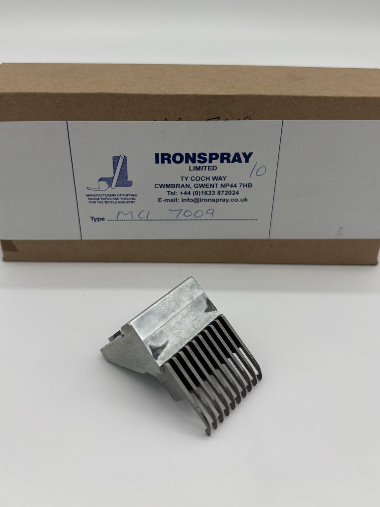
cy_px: 207
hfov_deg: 45.4
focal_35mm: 31
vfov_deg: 58.0
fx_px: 454
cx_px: 178
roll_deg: -1.1
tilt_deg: -30.7
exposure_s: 1/365
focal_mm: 5.96
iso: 50
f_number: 1.6
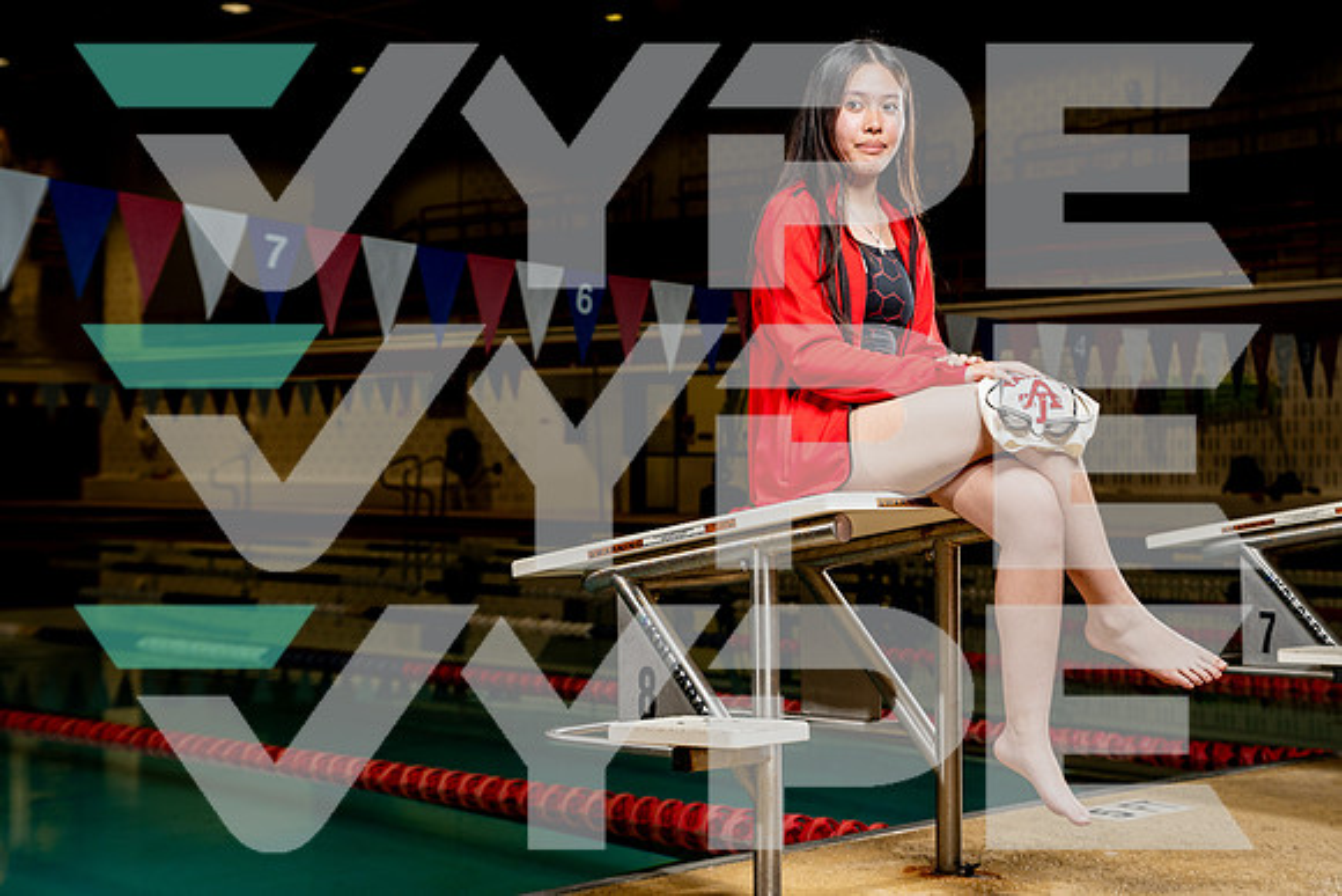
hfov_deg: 33.3
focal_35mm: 60
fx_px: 2244
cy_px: 470
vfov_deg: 22.6
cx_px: 704
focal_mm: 56
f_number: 4.5
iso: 200
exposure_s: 1/250
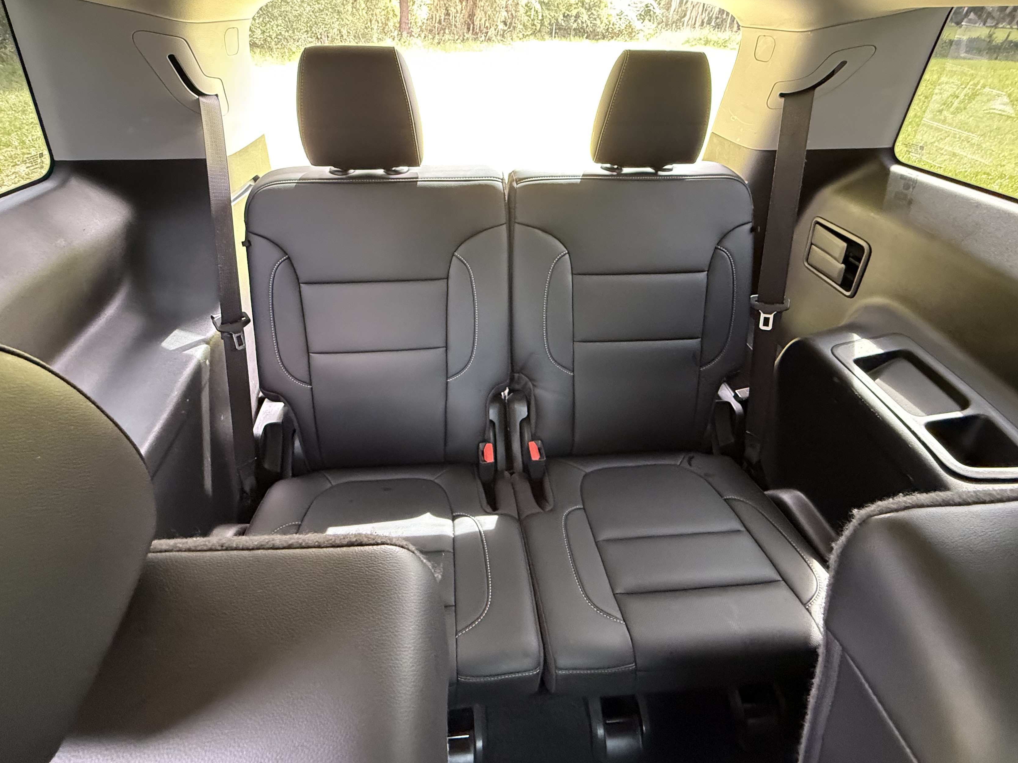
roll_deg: -2.3
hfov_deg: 91.0
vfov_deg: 74.1
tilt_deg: -31.0
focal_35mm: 17
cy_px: 315
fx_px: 500
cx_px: 490
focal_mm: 2.22
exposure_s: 1/60
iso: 640
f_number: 2.2
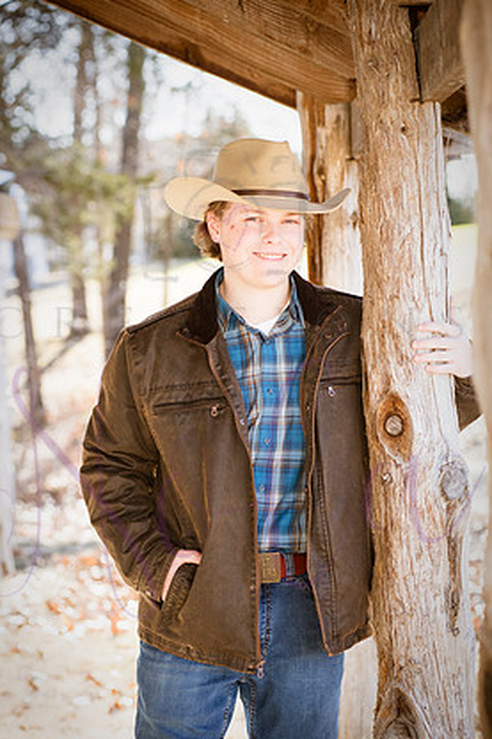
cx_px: 229
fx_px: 1908
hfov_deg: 14.7
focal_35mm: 93
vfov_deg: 21.9
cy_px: 385
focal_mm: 86
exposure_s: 1/640
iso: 800
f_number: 5
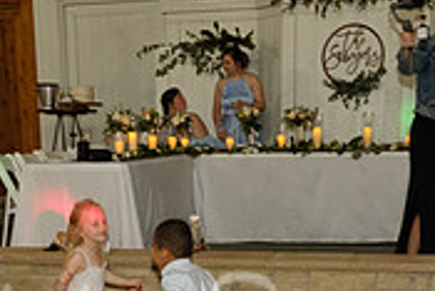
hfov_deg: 27.7
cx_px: 204
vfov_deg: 17.5
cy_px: 387
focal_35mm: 73
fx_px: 883
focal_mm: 14.5
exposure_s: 1/40
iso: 1600
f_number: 4
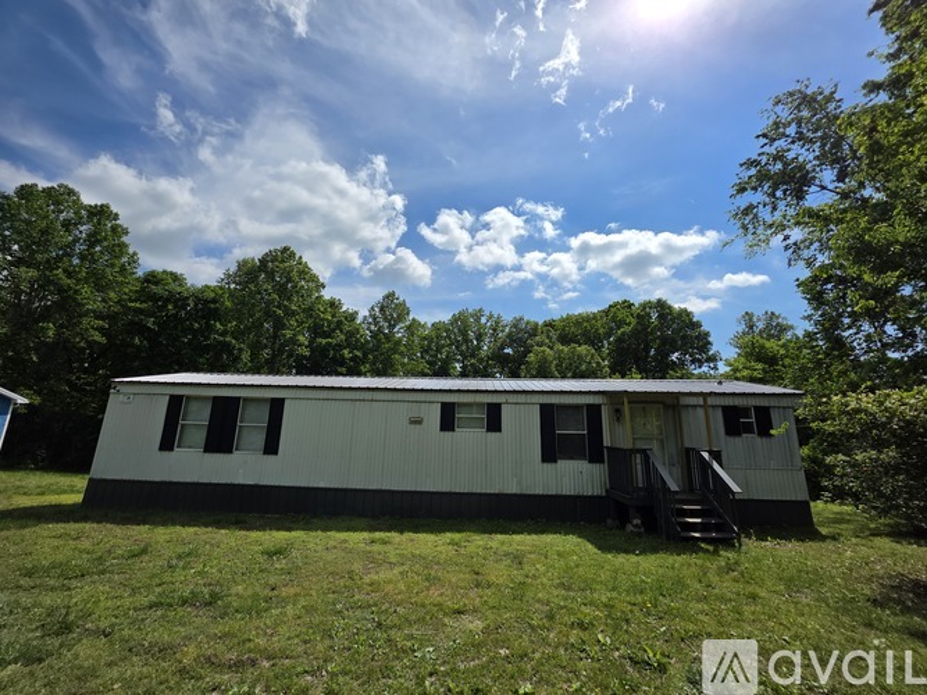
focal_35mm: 13
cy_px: 348
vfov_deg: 89.9
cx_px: 464
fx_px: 348
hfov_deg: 106.2
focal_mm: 2.2
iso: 40
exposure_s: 1/4037
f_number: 1.9
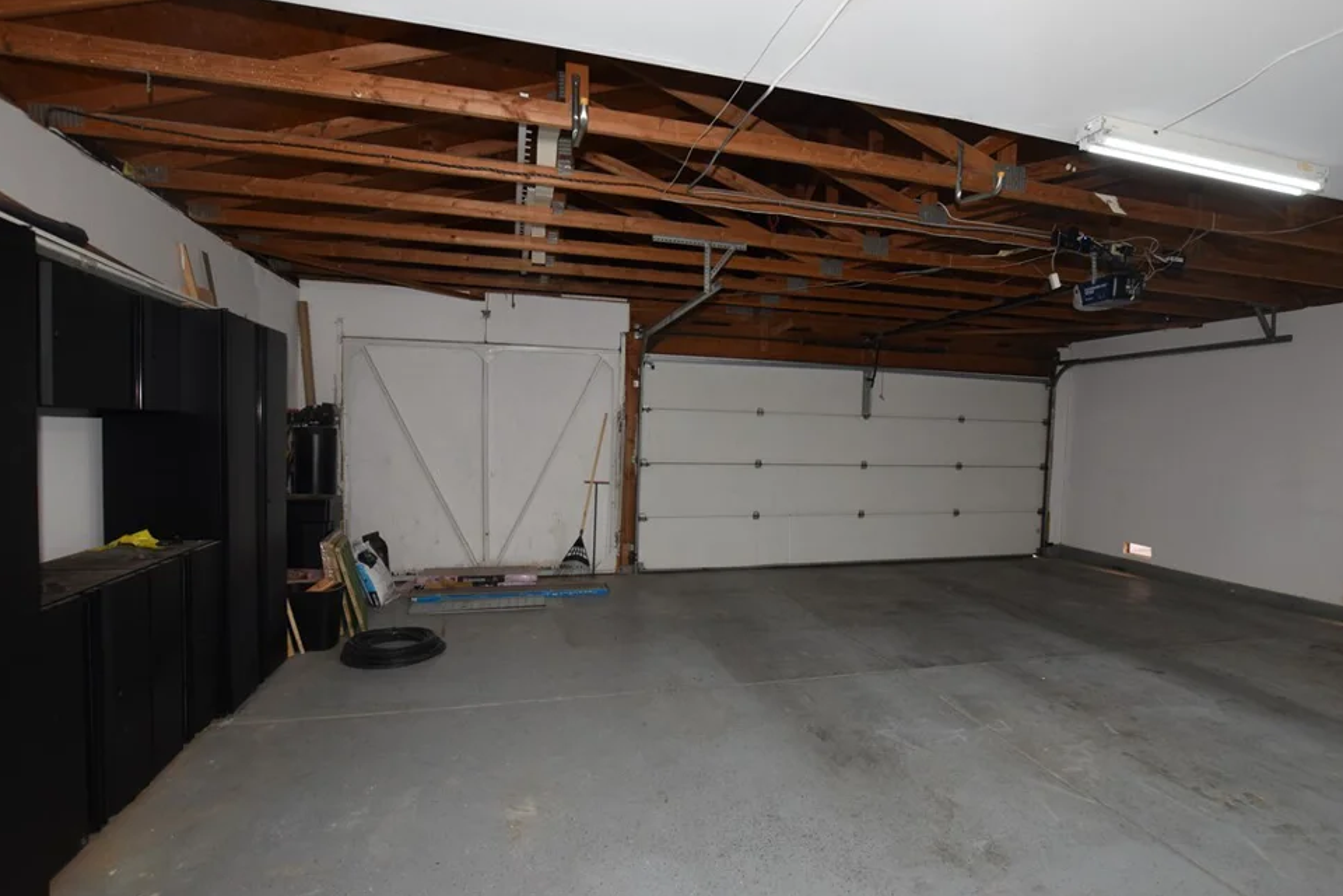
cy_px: 460
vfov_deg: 73.7
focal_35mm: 16
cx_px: 692
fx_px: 597
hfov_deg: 96.7
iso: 800
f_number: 4.5
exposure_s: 1/80
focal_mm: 10
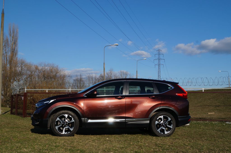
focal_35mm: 42
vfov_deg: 31.8
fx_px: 269
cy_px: 76
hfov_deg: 46.5
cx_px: 116
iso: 100
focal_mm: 28
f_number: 13
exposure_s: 1/200
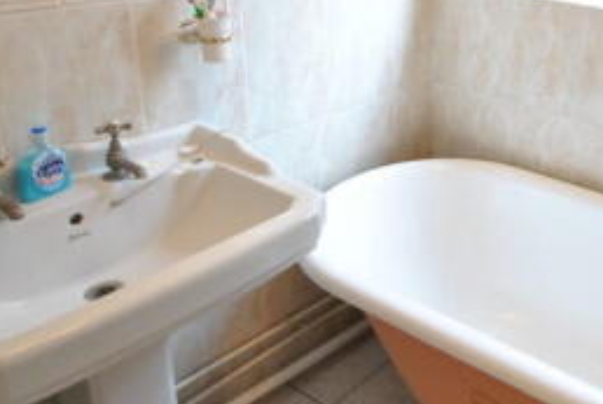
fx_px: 638
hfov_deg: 44.9
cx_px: 567
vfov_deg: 33.6
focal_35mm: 38
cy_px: 55
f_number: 4
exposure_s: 1/6
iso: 400
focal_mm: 10
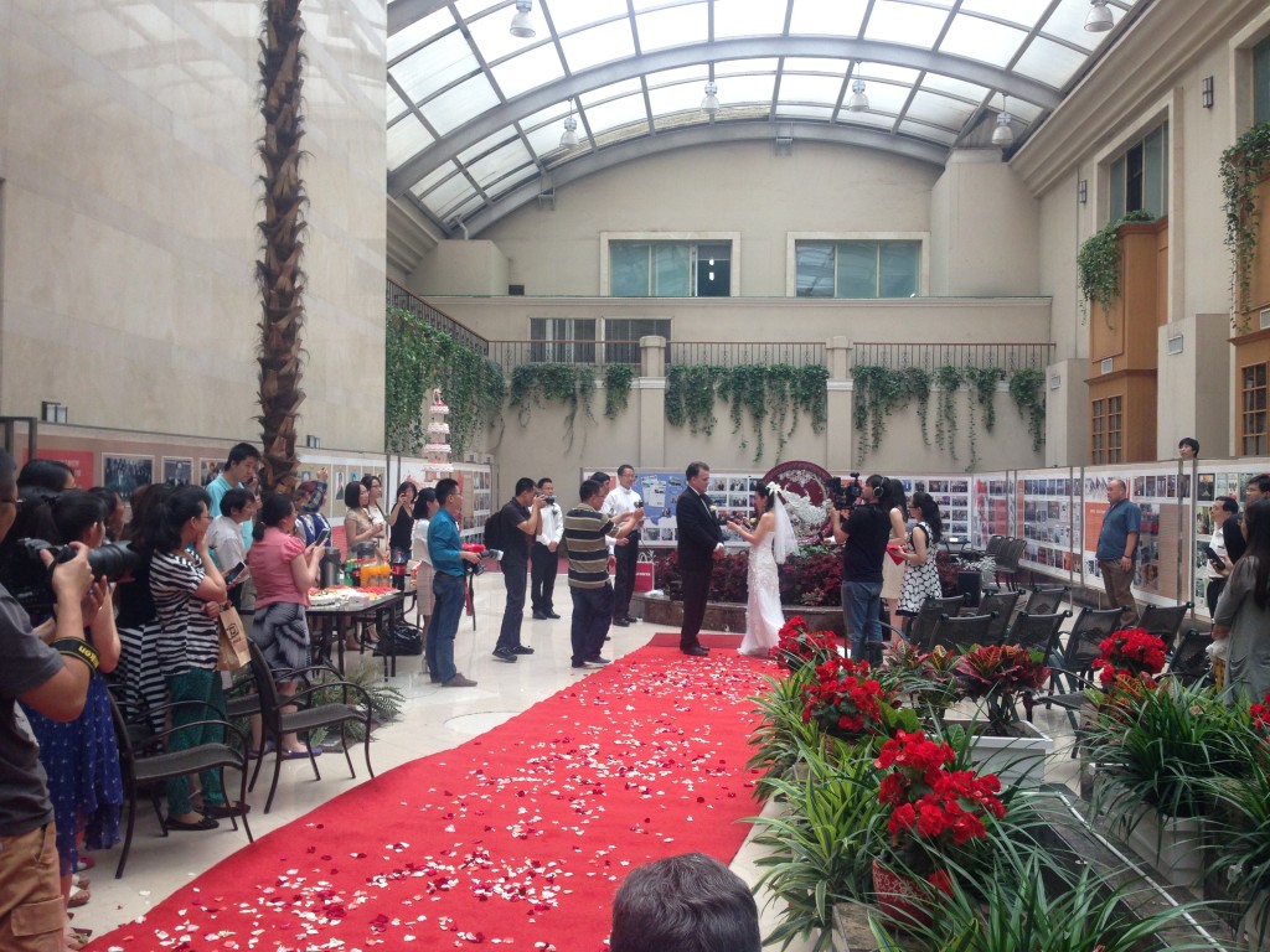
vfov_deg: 42.9
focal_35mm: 33
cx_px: 635
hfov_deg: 55.4
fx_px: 1211
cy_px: 476
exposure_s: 1/120
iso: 80
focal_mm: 4.12
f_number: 2.4
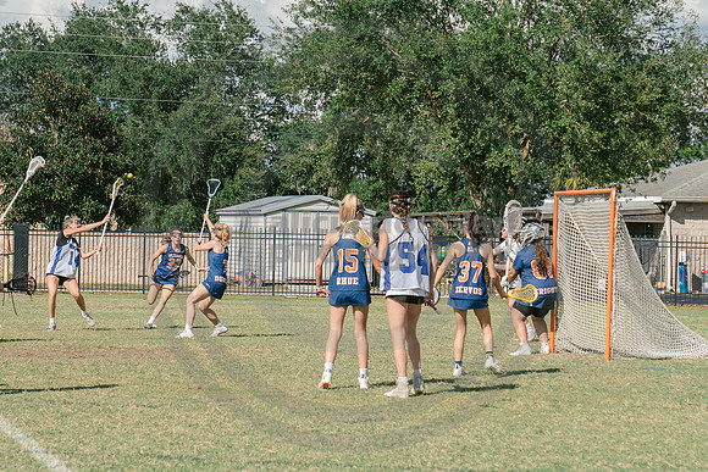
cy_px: 239
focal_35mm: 135
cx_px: 239
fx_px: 2654
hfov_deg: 15.2
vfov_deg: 10.2
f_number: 5.6
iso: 250
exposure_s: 1/1250
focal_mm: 70
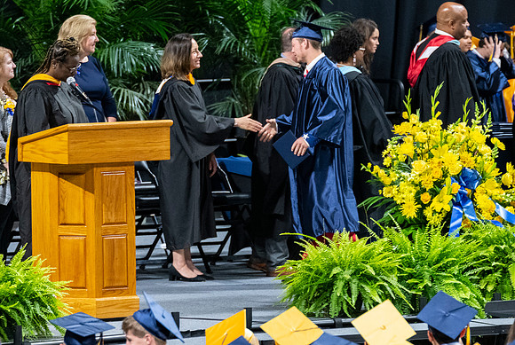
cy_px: 174
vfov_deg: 3.4
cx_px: 330
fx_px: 5789
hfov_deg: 5.1
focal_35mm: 404
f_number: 4
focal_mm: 200
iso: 2000
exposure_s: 1/200
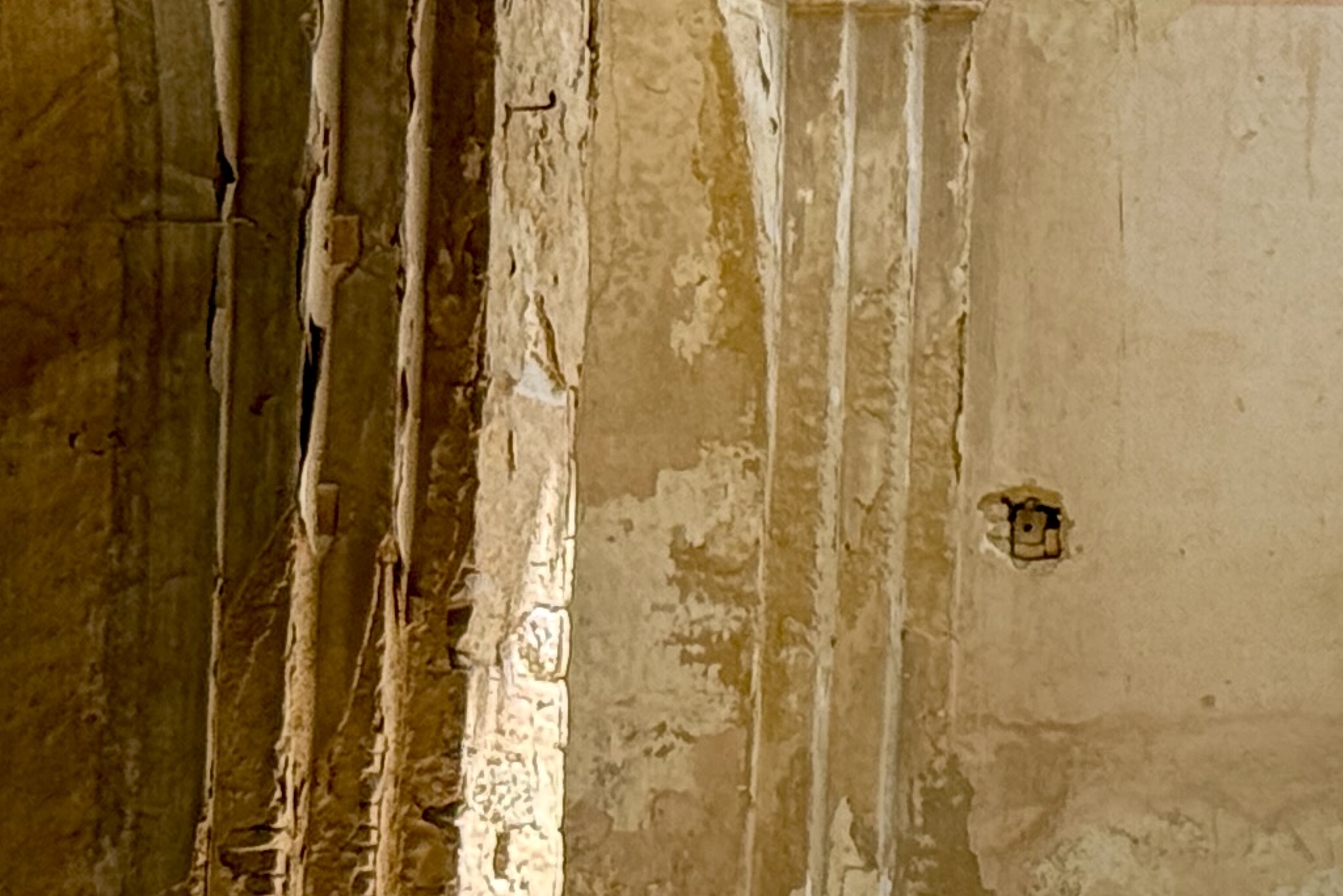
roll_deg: +0.2
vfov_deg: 7.2
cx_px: 2204
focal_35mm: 191
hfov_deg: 10.3
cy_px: -65
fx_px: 7126
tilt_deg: +8.2
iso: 64
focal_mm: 6.76
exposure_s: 1/606
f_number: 1.78
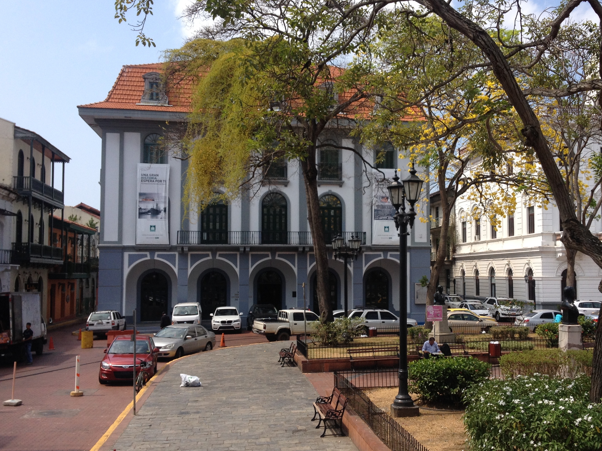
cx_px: 353
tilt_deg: -0.5
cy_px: 232
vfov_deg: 33.6
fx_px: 748
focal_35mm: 43
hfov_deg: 43.7
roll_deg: +0.9
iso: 50
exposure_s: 1/1453
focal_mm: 4.28
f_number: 2.4
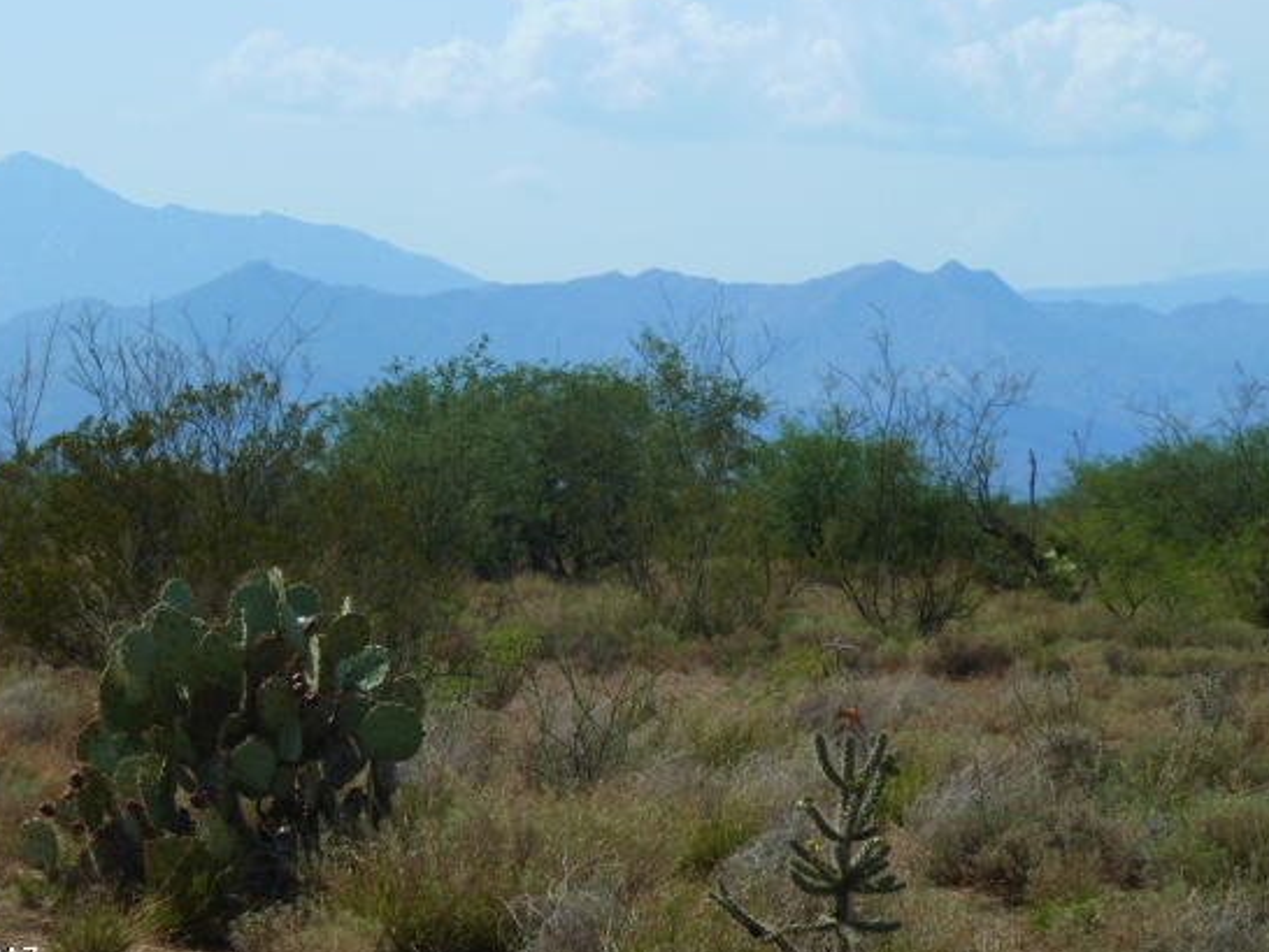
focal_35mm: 150
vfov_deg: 9.9
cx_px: 562
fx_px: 5501
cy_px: 448
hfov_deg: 13.2
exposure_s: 1/640
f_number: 5.6
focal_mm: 21
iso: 80
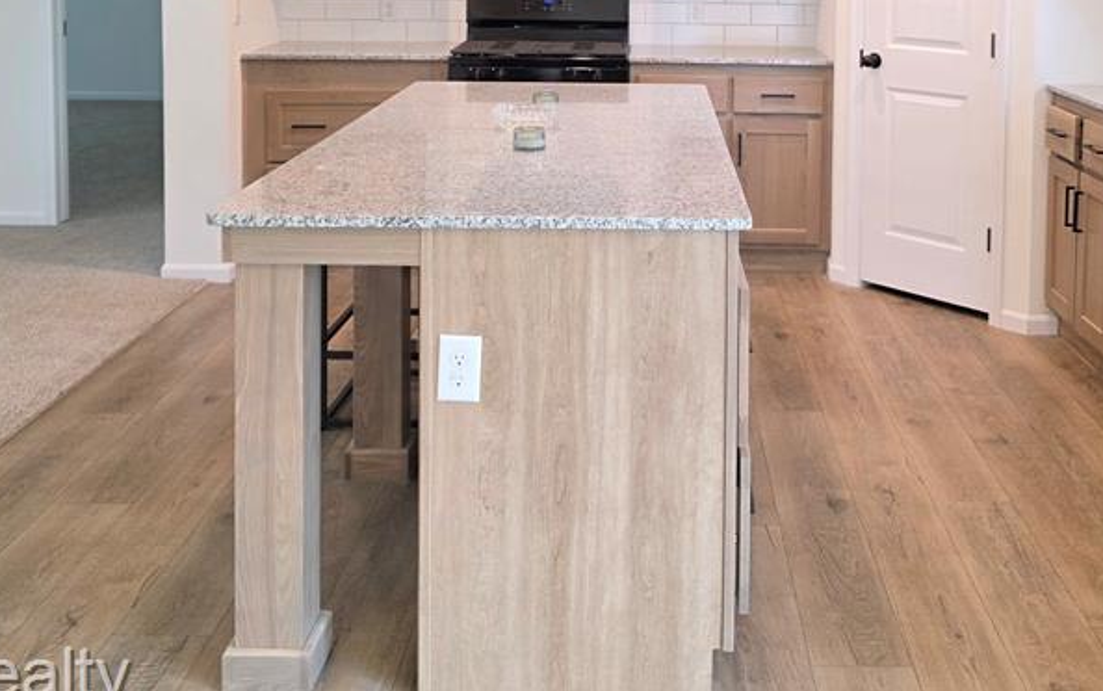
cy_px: 11
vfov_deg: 28.8
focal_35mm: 42
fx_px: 1263
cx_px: 633
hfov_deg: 47.0
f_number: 1.7
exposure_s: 1/120
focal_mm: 6.3
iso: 160
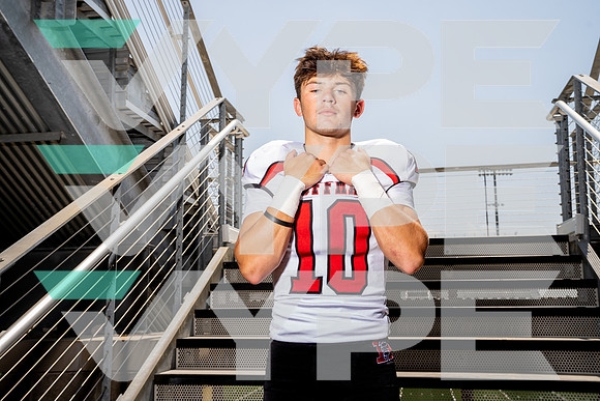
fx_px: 650
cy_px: 200
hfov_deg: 49.5
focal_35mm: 39
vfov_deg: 34.2
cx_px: 300
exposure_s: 1/250
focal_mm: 39
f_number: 8
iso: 100
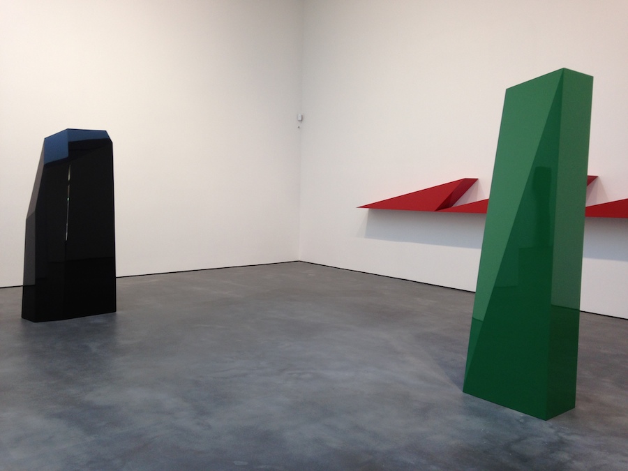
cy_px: 236
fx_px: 599
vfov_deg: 42.9
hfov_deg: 55.4
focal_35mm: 33
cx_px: 314
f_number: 2.4
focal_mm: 4.12
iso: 50
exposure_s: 1/24
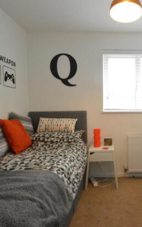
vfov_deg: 74.8
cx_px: 115
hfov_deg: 48.1
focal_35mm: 24
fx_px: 148
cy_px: 116
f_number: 8
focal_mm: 10
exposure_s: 1/40
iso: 6400
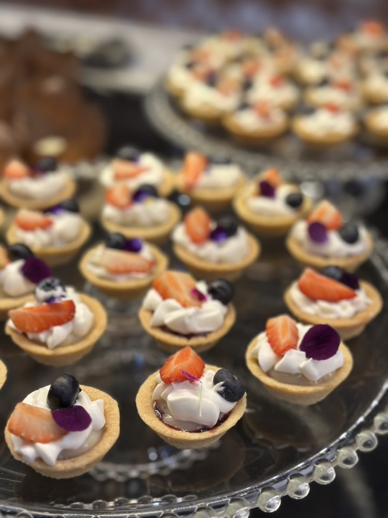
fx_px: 717
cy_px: 259
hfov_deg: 30.3
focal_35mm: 48
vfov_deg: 39.7
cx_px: 194
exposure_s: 1/120
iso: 100
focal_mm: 6.86
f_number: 1.78
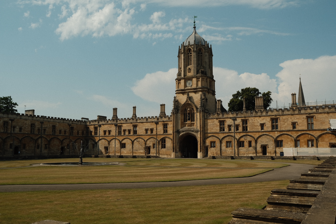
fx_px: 327
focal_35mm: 35
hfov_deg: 54.4
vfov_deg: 37.9
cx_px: 168
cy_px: 112
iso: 160
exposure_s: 1/600
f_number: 8
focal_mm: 23
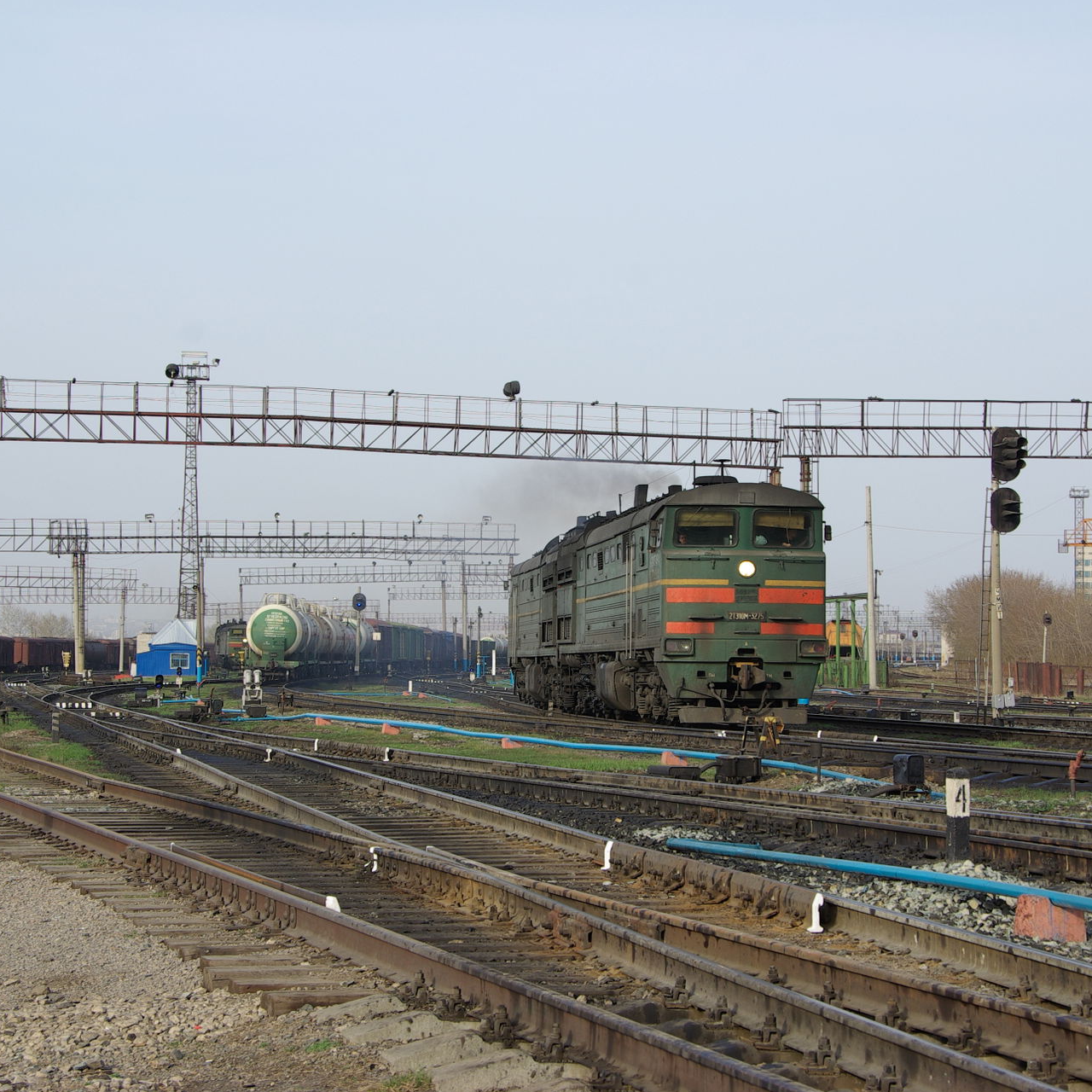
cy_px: 546
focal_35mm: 74
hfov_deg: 23.3
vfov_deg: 23.3
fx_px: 2647
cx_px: 578
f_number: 8
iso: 100
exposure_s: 1/160
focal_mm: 38.75
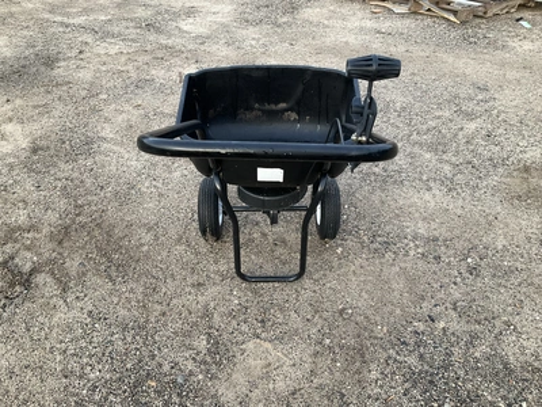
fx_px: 454
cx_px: 271
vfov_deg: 48.2
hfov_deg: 61.7
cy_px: 204
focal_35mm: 29
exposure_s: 1/122
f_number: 1.8
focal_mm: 3
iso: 64
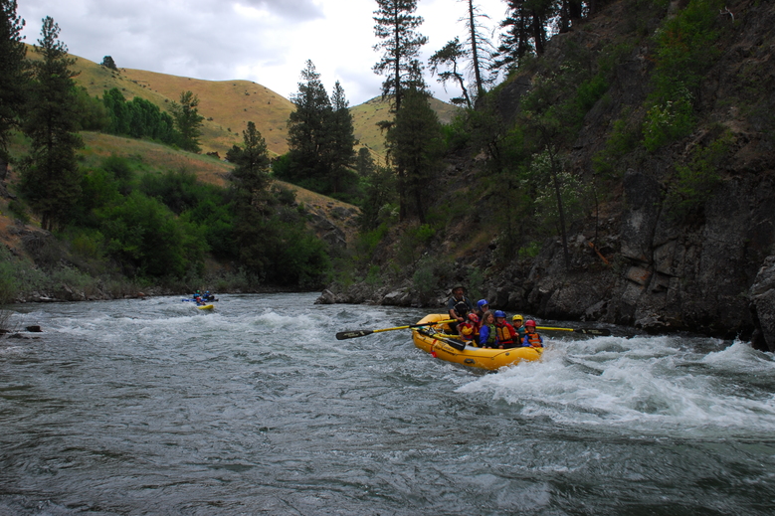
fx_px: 796
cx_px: 390
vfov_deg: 35.9
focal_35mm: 37
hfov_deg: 51.9
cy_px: 260
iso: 160
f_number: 8
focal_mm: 24
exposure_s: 1/100
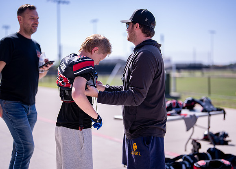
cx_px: 118
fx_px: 351
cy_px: 84
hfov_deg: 37.2
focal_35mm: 52
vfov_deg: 27.0
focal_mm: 50
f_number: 1.2
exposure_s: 1/6400
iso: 100
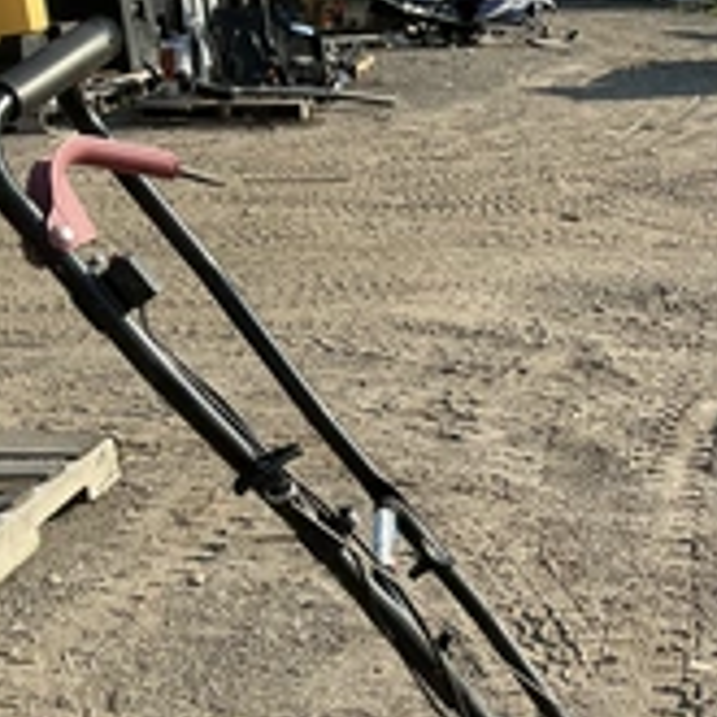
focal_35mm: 60
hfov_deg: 27.2
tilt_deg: -24.2
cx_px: 695
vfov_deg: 28.0
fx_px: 1406
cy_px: 574
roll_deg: -0.1
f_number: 1.8
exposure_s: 1/997
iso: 25
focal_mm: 3
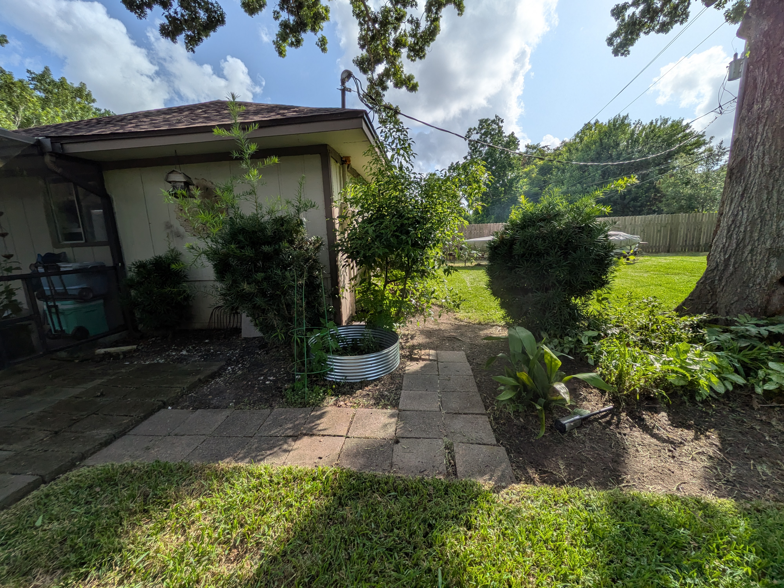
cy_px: 294
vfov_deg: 85.7
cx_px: 392
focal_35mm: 14
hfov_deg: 102.1
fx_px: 317
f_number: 2.2
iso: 48
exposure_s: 1/2532
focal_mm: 1.85
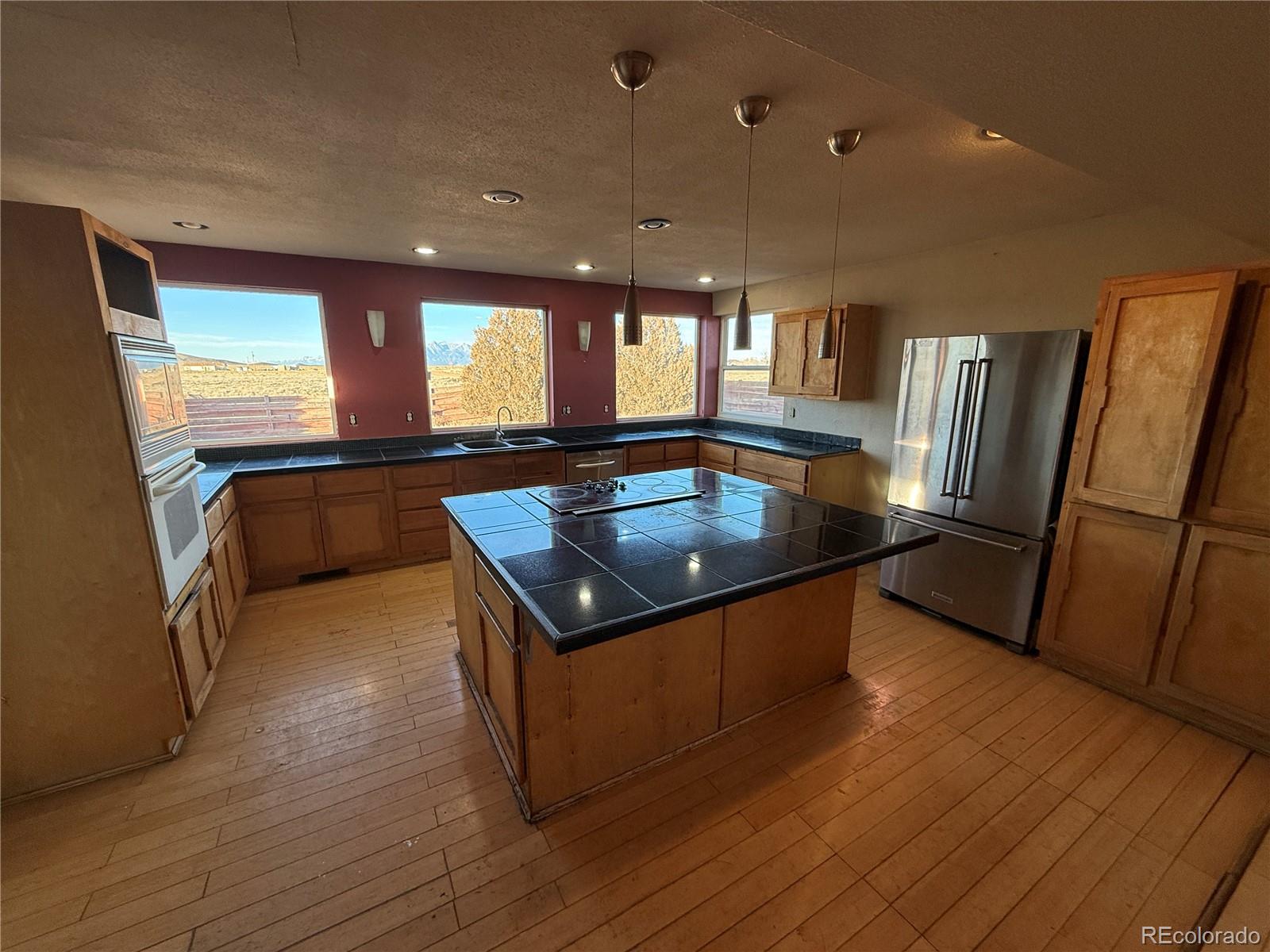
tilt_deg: -11.4
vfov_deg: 85.7
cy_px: 476
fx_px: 514
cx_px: 635
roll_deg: -1.1
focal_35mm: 14
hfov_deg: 102.1
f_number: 2.2
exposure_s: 1/120
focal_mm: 2.22
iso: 100
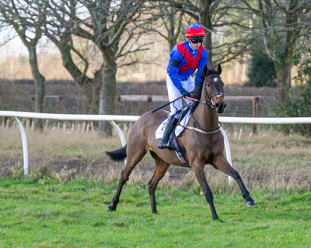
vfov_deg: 5.2
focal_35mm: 295
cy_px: 149
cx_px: 223
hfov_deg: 6.5
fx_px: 2718
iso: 800
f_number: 4
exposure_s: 1/1000
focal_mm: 125
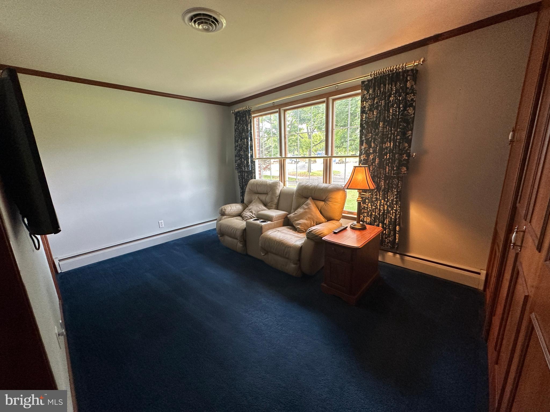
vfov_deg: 85.7
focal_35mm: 14
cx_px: 275
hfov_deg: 102.1
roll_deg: +2.1
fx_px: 222
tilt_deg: -12.4
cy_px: 206
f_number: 2.2
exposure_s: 1/120
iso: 250
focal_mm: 2.22
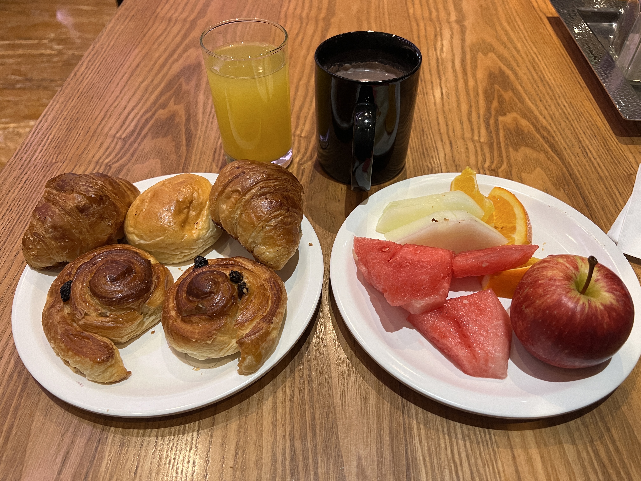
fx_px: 481
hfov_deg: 67.3
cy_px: 240
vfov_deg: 53.1
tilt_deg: -47.3
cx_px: 320
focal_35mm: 26
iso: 200
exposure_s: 1/60
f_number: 1.5
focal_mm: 5.7
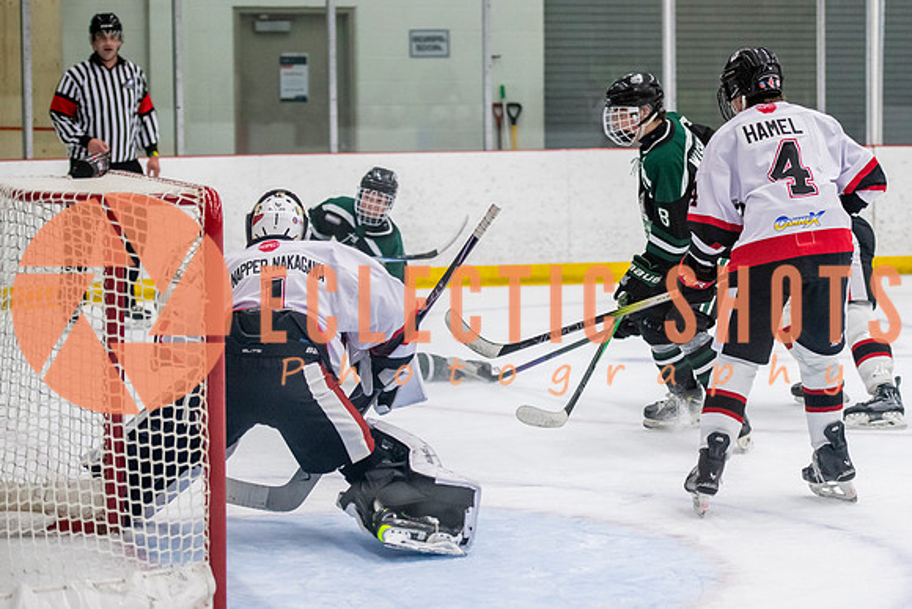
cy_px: 277
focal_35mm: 128
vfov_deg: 10.8
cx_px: 678
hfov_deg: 16.0
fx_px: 3232
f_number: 3.2
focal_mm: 85
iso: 3200
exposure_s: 1/640
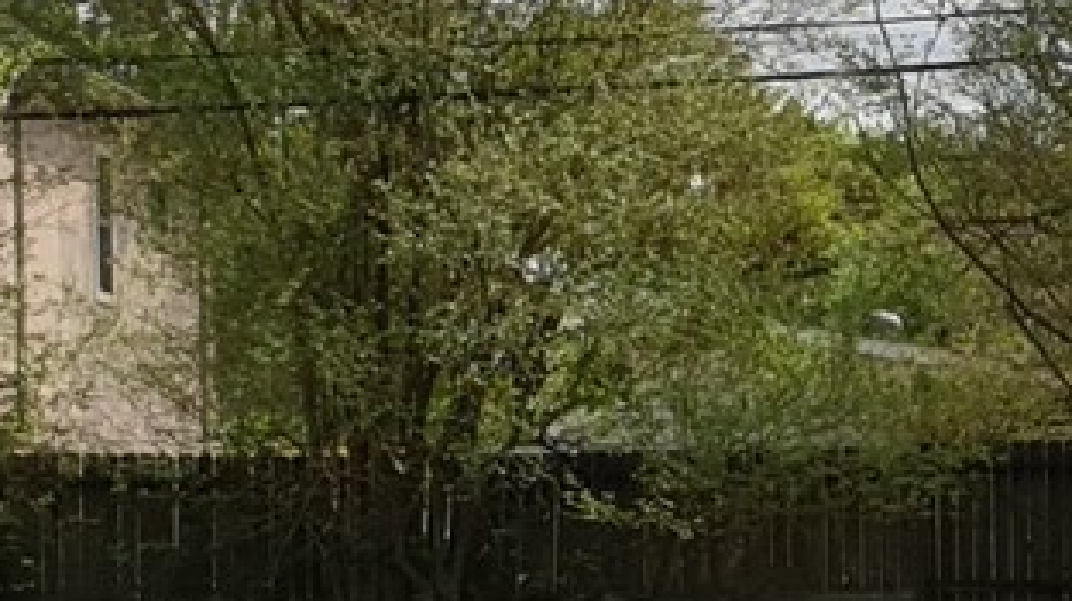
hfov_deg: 11.0
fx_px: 5283
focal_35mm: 186
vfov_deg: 6.5
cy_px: 567
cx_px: 1742
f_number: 2.4
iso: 50
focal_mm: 4.3
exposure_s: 1/3378
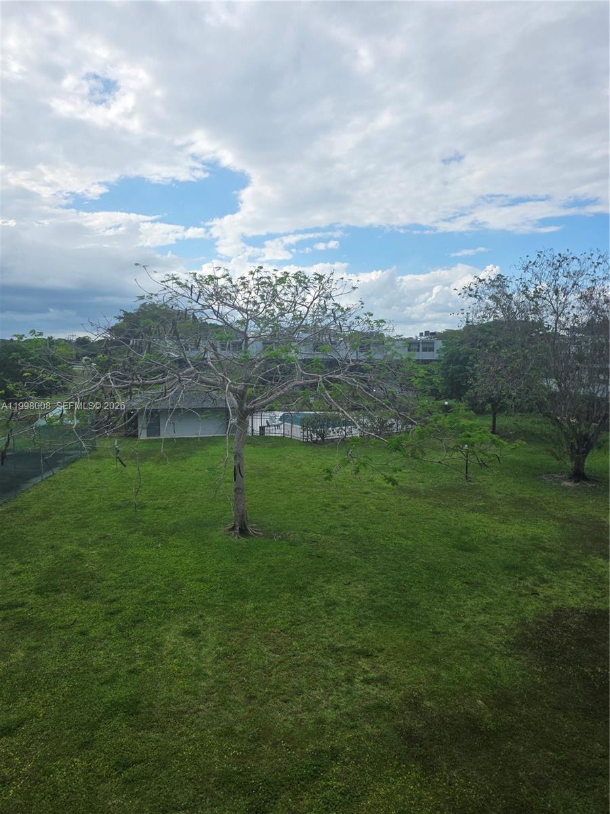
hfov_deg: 58.9
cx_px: 305
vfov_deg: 73.9
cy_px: 407
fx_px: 540
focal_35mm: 23
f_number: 1.7
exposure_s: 1/5608
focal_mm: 6.25
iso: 80
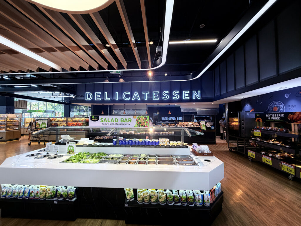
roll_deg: +0.1
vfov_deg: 85.7
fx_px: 122
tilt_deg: +2.5
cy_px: 113
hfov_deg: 102.1
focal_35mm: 14
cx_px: 150
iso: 160
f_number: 2.2
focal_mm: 2.22
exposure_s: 1/100
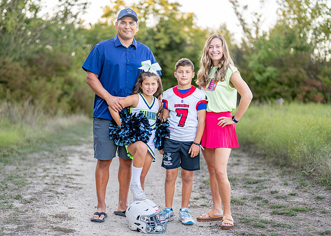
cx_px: 151
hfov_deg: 32.2
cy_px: 133
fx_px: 573
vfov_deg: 23.3
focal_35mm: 61
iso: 100
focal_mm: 50
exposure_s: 1/500
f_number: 1.2
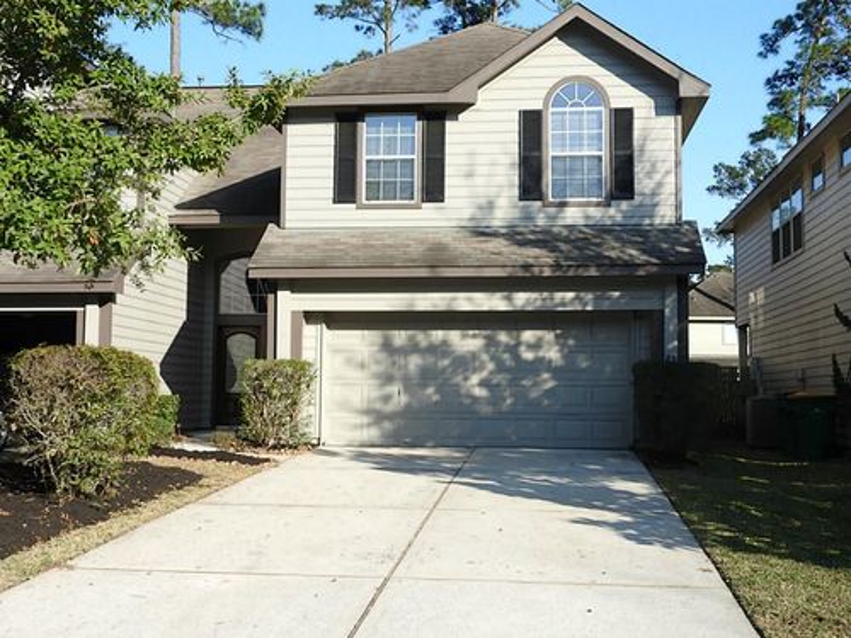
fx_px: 1106
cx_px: 426
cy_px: 319
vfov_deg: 32.2
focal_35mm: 45
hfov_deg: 42.1
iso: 100
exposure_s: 1/400
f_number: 4
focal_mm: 8.1
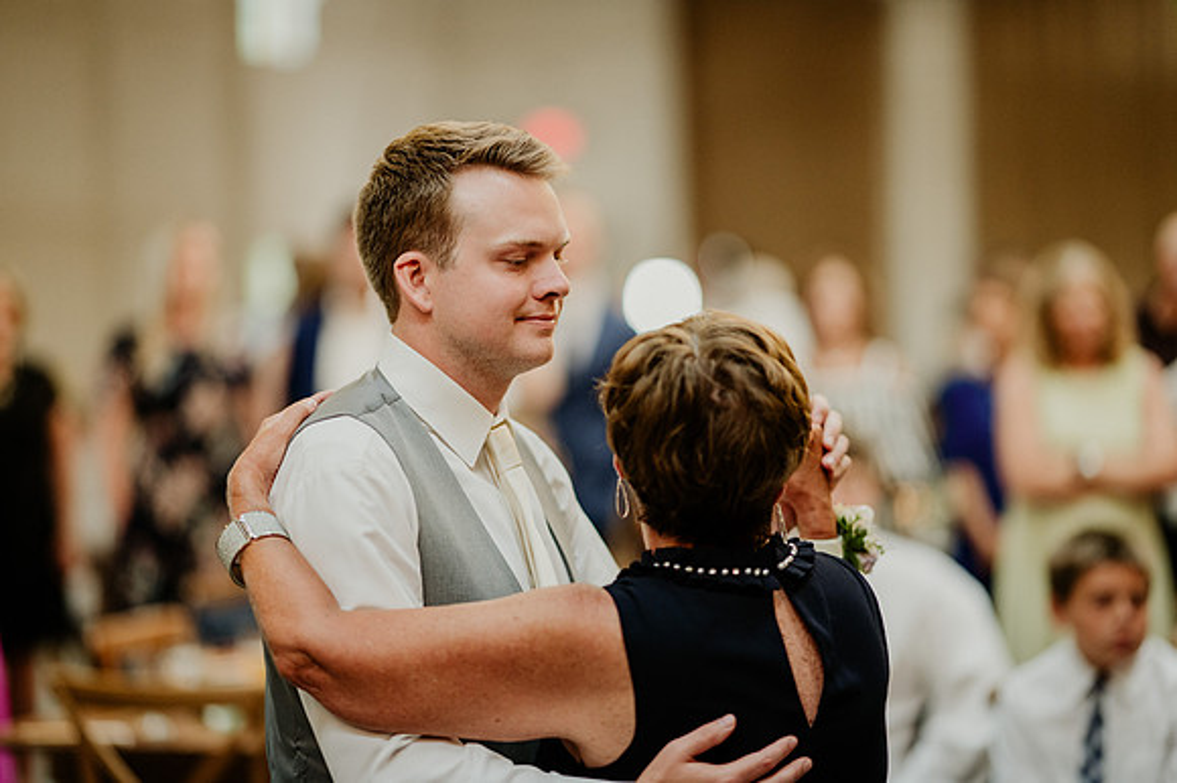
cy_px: 392
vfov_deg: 13.0
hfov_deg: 19.5
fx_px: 3431
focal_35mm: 105
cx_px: 588
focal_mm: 105
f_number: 1.6
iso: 1250
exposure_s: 1/200
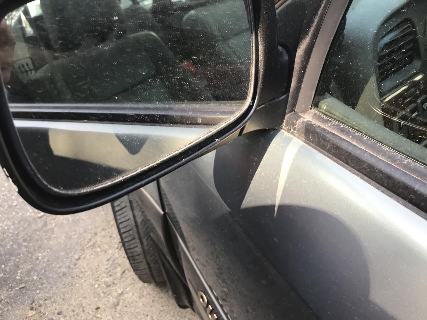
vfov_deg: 49.7
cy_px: 160
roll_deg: +6.4
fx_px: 345
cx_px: 214
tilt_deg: -37.0
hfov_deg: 63.4
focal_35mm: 28
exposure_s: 1/120
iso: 40
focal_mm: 3.99
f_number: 1.8
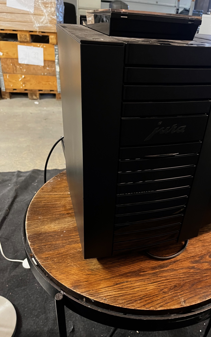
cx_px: 128
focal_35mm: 28
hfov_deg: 44.3
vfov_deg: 66.5
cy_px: 167
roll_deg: -4.1
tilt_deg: -29.4
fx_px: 258
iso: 640
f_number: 1.6
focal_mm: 5.1
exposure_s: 1/25
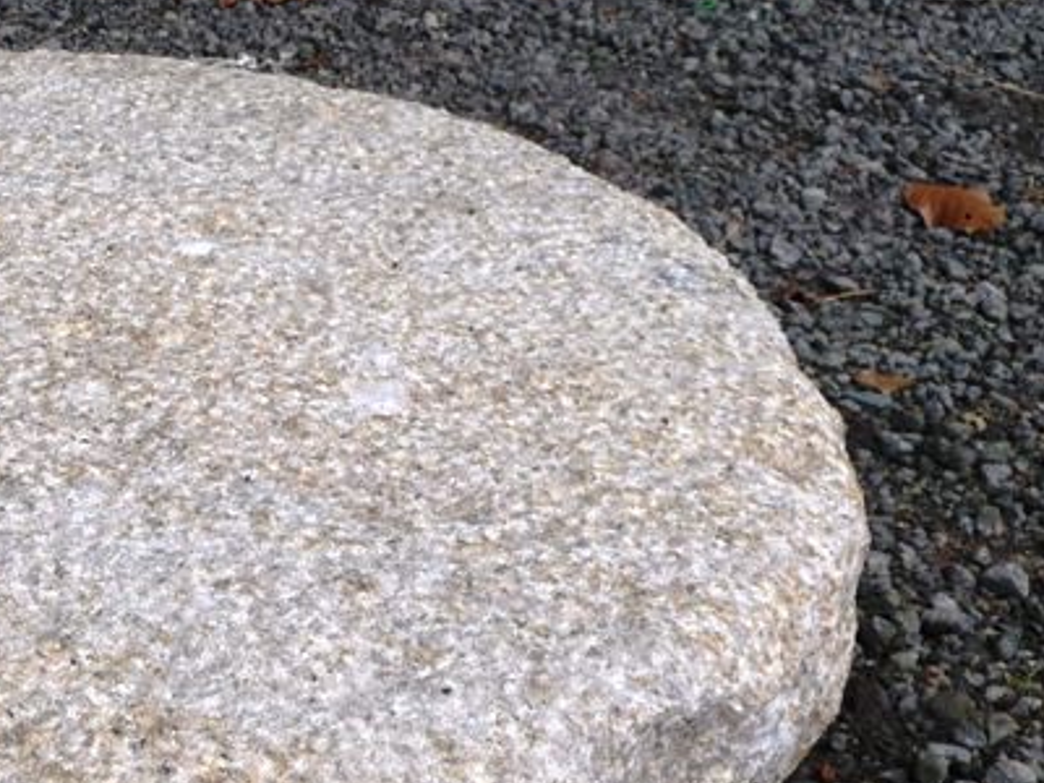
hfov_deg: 23.6
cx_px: 47
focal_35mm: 80
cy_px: 540
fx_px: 2413
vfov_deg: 18.4
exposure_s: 1/200
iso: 100
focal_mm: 6.7
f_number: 3.9
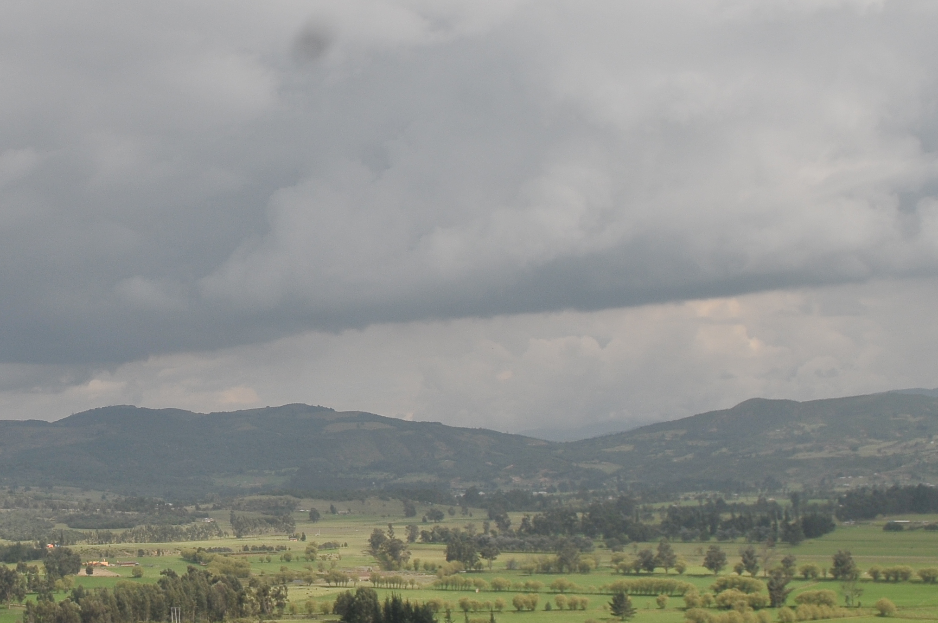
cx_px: 60
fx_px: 1407
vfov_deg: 24.9
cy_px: 270
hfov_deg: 34.4
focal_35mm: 54
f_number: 5.6
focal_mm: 17
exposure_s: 1/1250
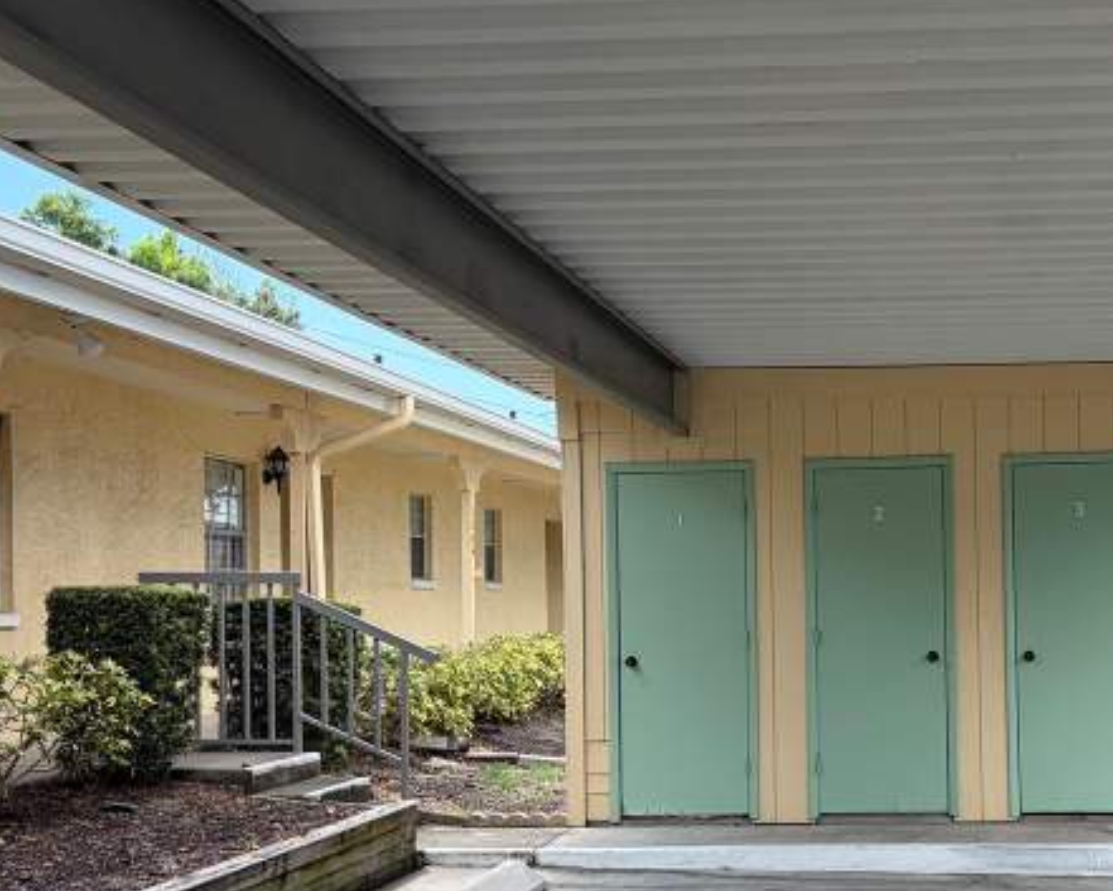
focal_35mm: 46
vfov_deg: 32.5
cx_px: 906
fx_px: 1516
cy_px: 581
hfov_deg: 38.6
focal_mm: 5.96
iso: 64
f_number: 1.6
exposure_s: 1/739
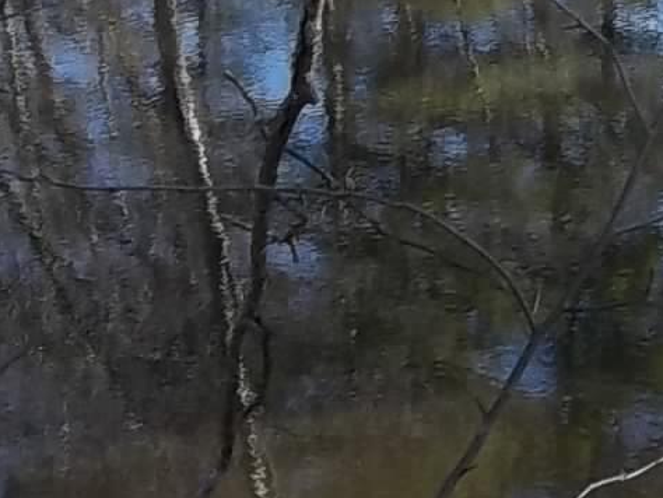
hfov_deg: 9.9
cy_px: -259
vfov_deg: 7.7
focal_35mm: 190
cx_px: 1139
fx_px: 3641
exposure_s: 1/125
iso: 80
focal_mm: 7.8
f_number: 4.5
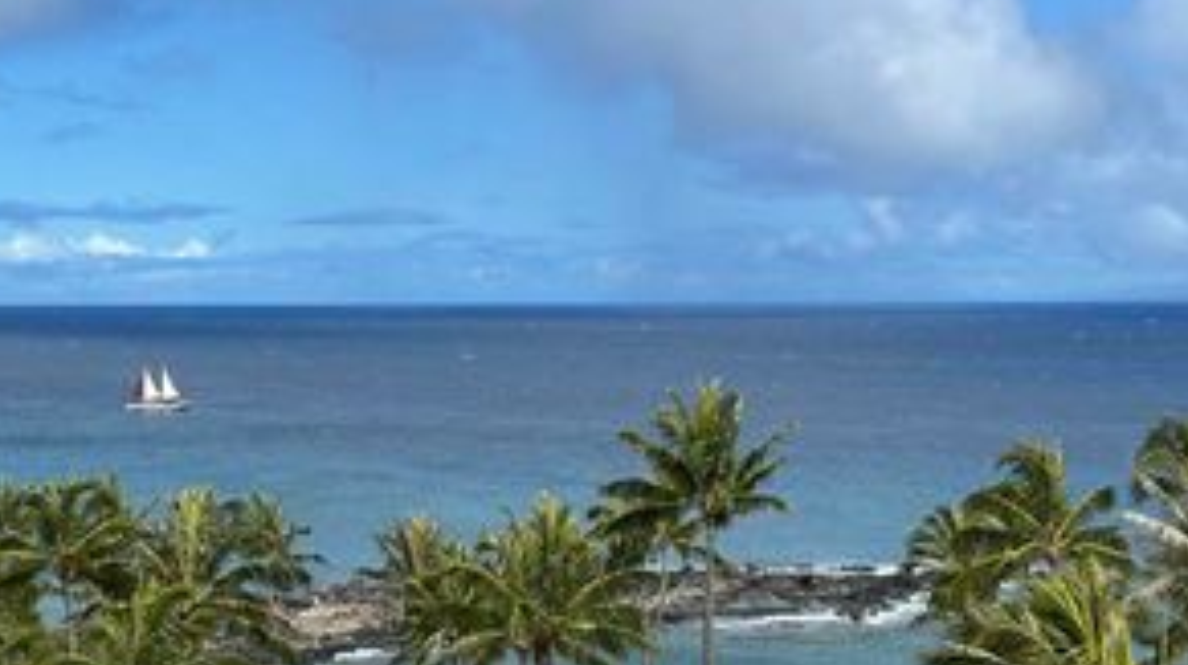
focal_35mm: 90
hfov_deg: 23.5
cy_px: 434
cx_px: 323
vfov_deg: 13.4
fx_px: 2832
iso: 80
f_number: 1.78
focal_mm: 6.86
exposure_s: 1/7092
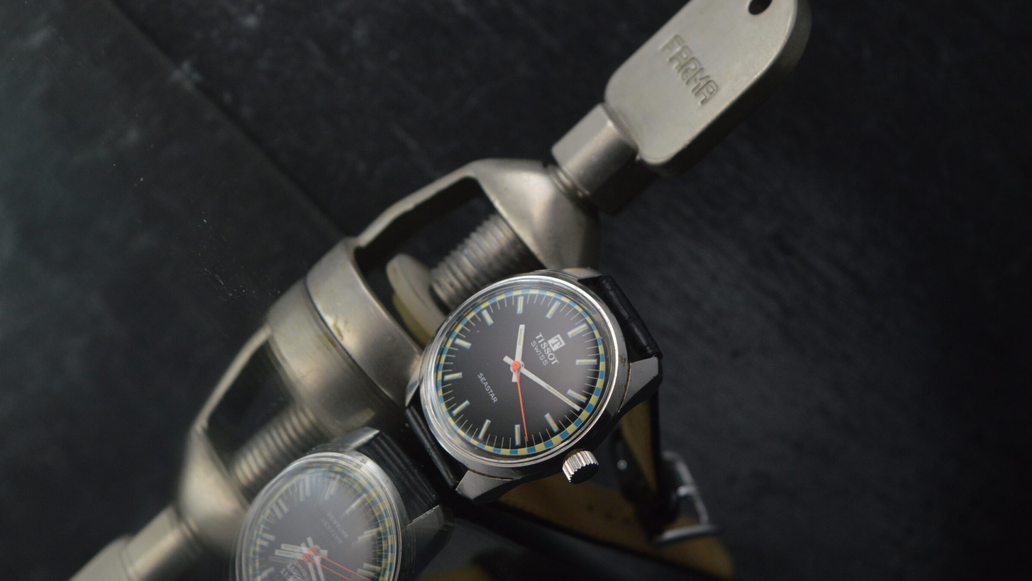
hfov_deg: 23.3
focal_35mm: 92
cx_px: 525
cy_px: 296
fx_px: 2505
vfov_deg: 13.2
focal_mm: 55
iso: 800
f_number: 6.3
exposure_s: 1/160
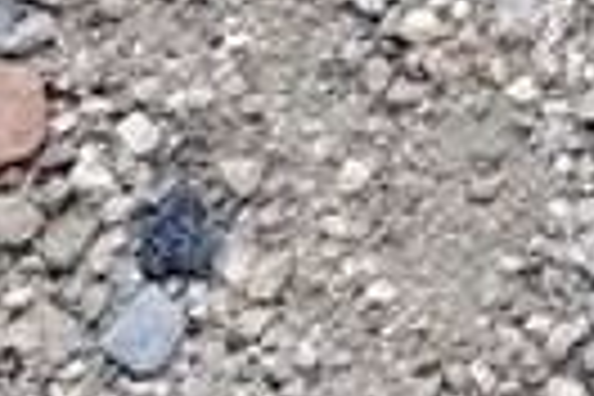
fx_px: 4174
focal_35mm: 253
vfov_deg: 5.1
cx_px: 1449
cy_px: -871
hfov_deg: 7.6
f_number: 1.75
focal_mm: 5.25
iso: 147
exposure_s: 1/100
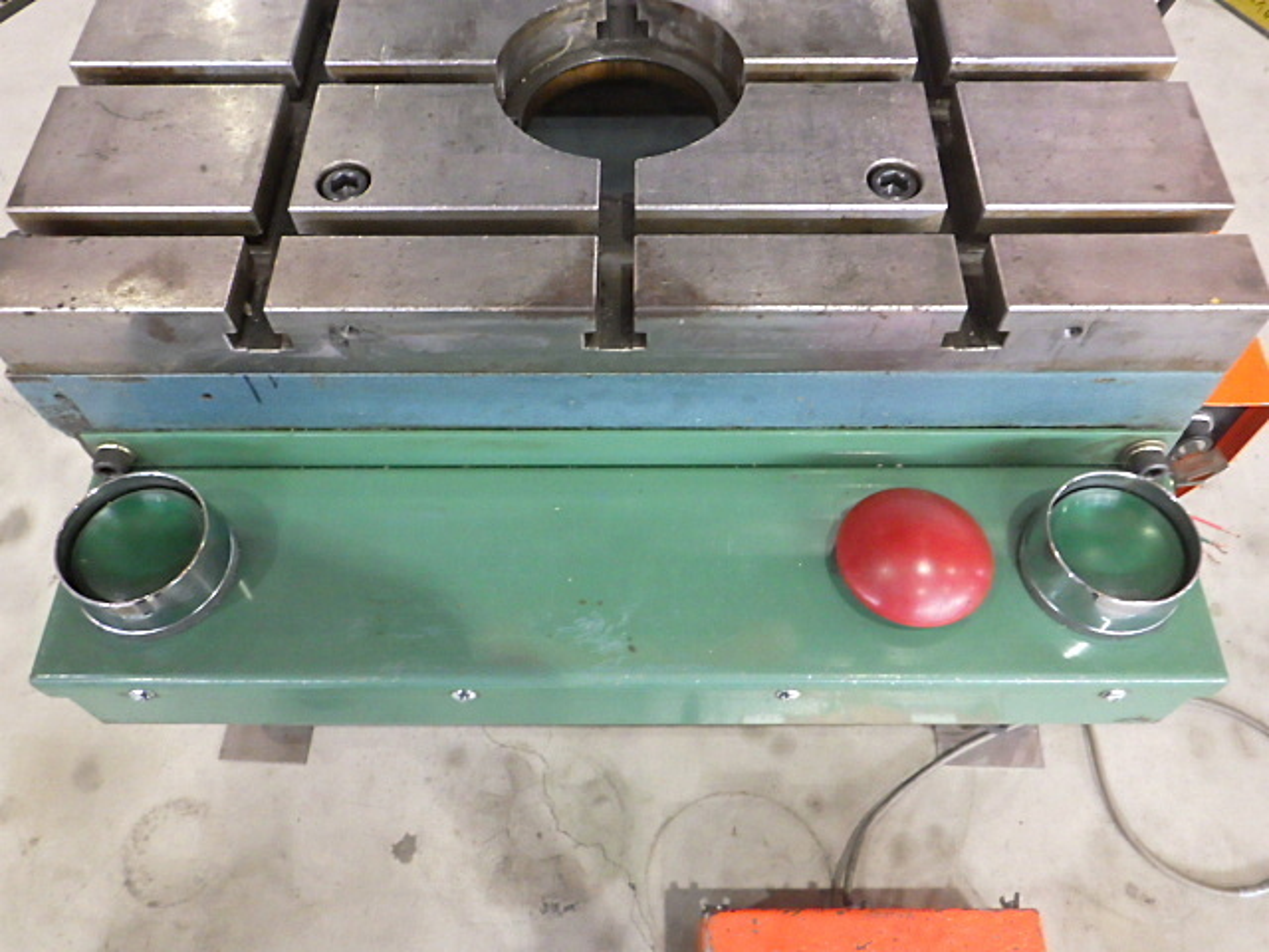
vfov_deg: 49.7
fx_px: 1026
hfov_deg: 63.4
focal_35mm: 28
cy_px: 476
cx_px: 634
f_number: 3.5
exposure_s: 1/45
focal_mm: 5
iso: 1250
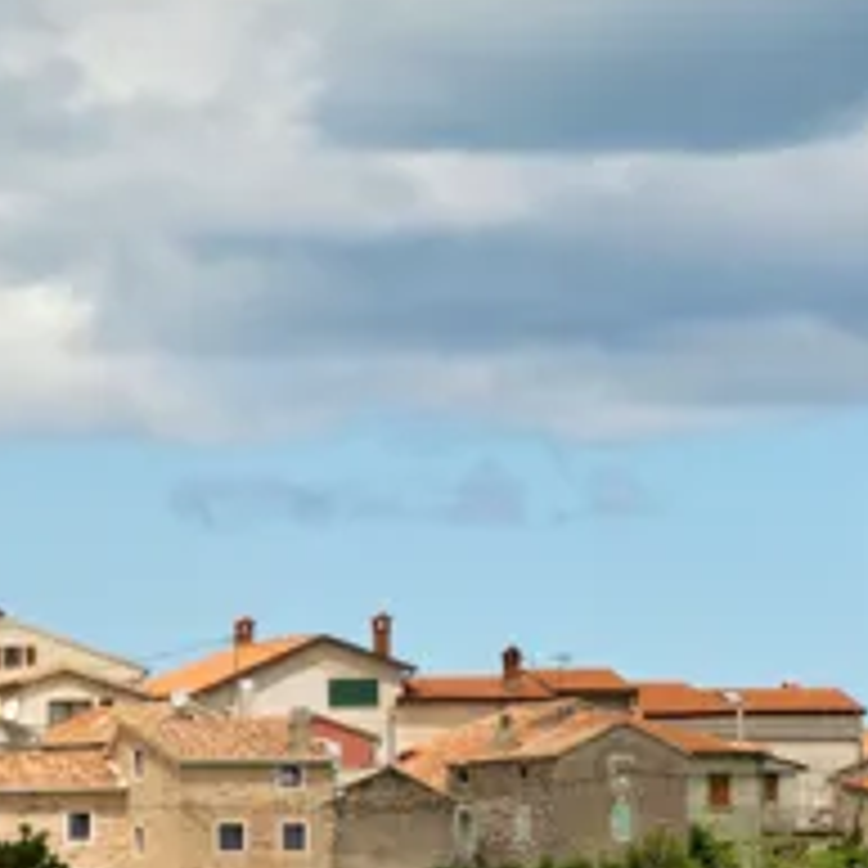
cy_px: 517
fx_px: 11915
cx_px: 792
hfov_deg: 4.2
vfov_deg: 4.2
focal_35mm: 420
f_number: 8
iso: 80
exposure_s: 1/200
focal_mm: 41.1
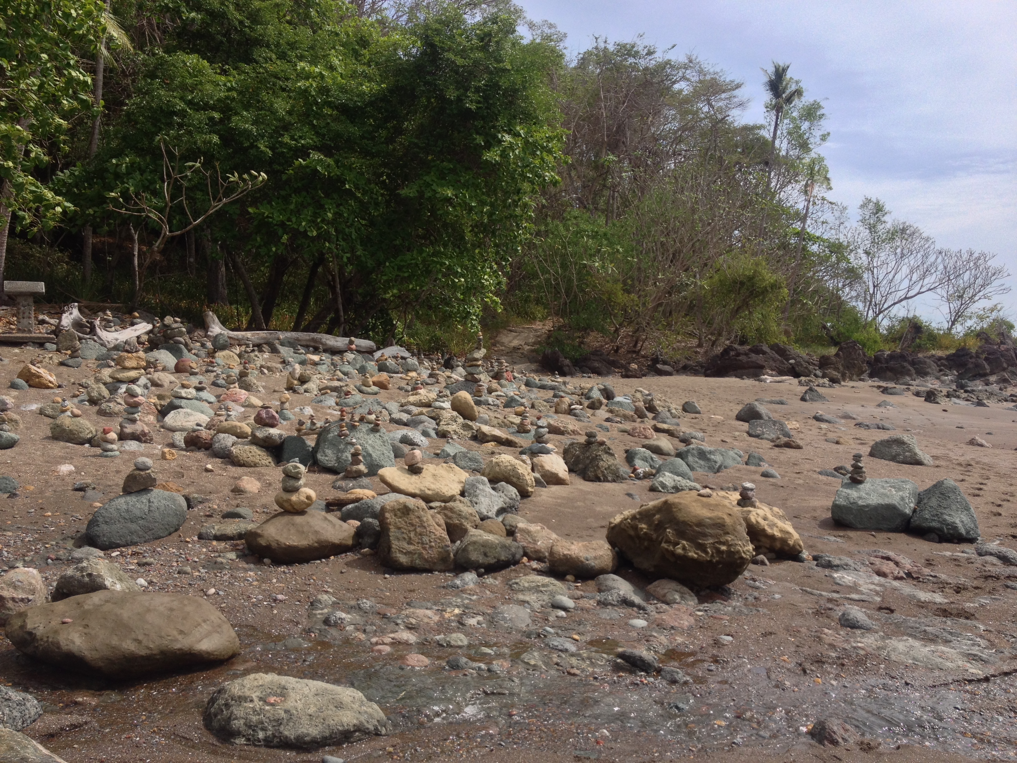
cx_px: 508
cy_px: 382
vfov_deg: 40.7
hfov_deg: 52.6
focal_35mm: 35
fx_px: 1028
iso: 50
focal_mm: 4.28
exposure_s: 1/1381
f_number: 2.4
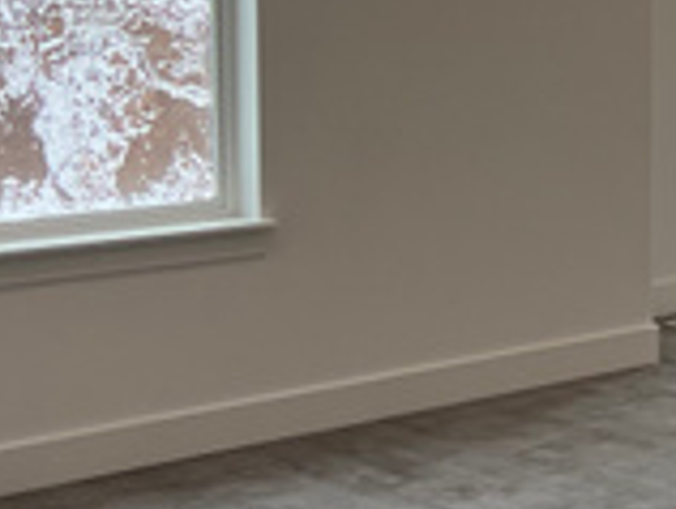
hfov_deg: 16.2
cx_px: 1155
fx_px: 2054
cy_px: 26
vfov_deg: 14.0
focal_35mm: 105
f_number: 1.5
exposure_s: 1/748
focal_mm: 5.7
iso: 50
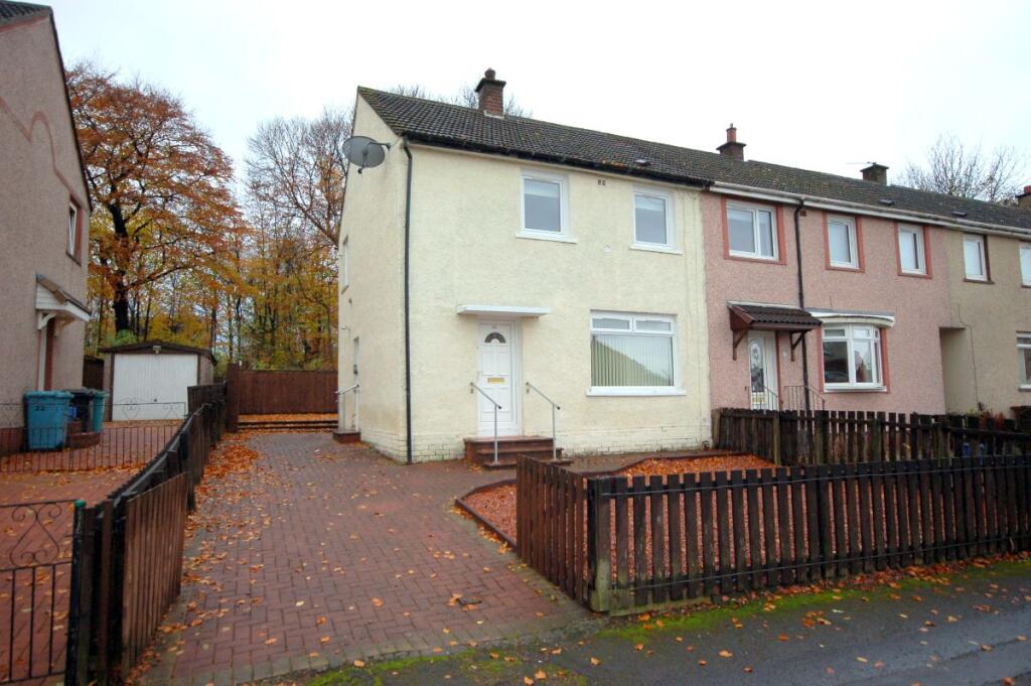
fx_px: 601
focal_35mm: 21
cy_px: 343
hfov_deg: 81.2
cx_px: 516
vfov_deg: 59.4
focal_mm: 14
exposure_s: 1/160
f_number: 6.3
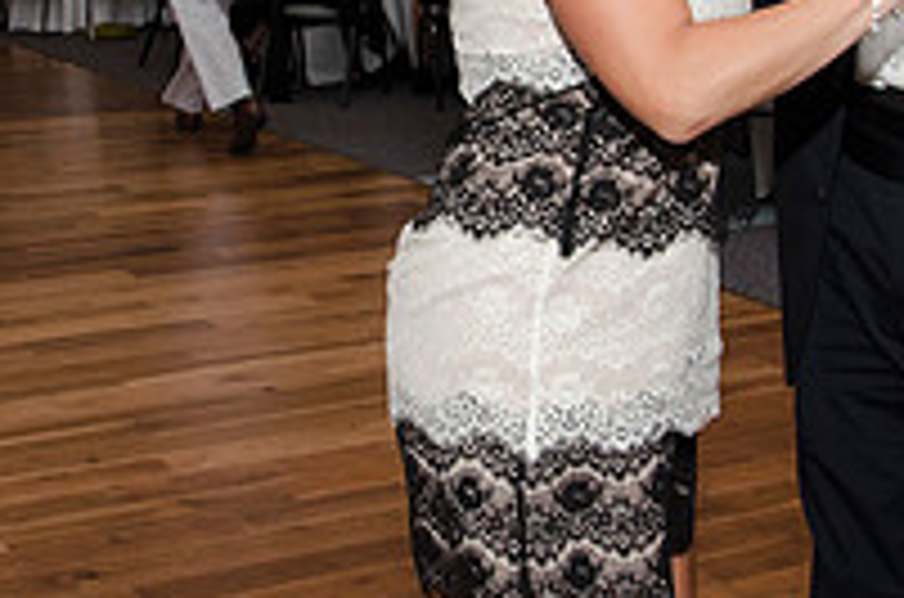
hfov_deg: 26.0
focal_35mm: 78
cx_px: 468
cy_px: 103
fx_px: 1954
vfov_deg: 17.2
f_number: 6.3
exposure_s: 1/100
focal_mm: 18
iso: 500
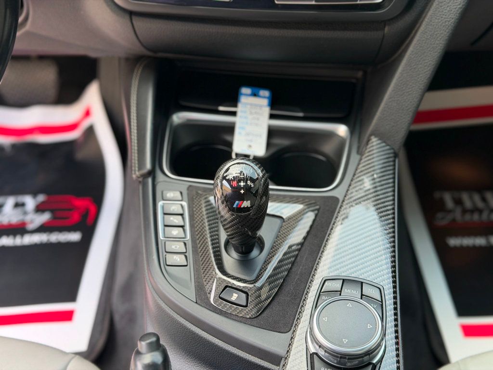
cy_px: 185
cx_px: 246
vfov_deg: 30.3
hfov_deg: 39.7
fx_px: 684
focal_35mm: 48
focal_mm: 6.76
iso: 64
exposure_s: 1/169
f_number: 1.78
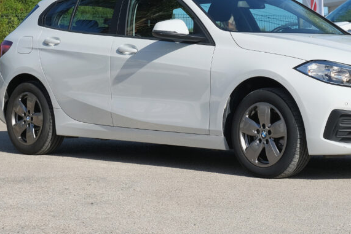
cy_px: 87
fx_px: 1190
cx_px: 239
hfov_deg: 16.7
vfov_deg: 11.2
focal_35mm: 122
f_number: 9
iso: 160
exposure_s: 1/250
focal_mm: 45
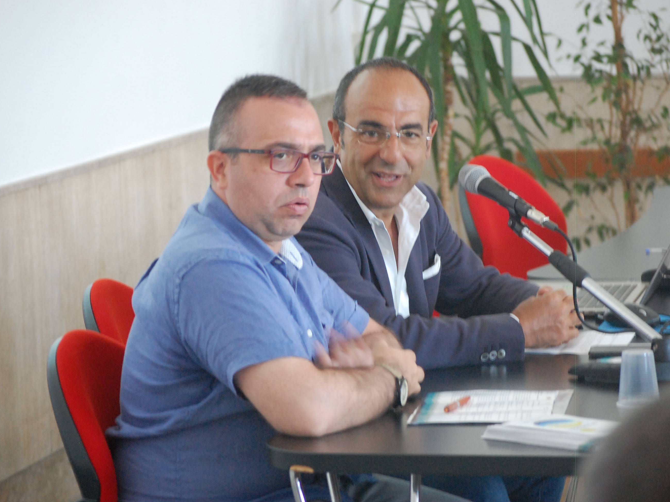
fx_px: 3213
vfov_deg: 8.9
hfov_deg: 11.9
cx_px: 342
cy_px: 247
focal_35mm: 166
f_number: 4.5
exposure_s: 1/20
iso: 1600
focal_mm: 100
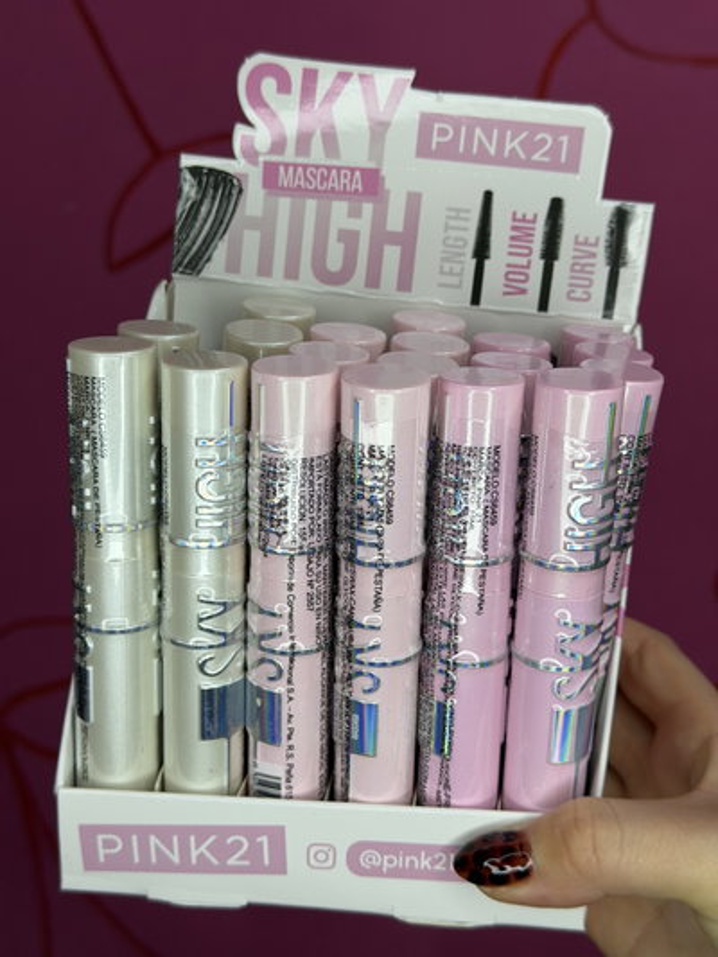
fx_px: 1327
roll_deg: -6.2
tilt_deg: -18.5
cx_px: 359
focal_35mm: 48
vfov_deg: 39.6
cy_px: 478
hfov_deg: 30.3
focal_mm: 6.76
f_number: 1.78
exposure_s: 1/146
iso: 50
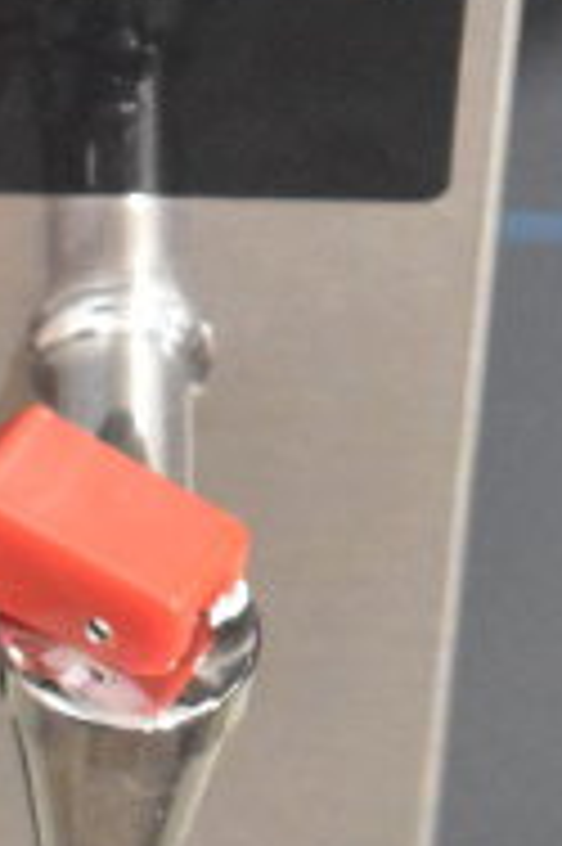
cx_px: 207
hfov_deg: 3.9
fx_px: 8234
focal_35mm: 351
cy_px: -673
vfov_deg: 5.8
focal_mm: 48
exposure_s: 1/80
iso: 8000
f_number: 5.3
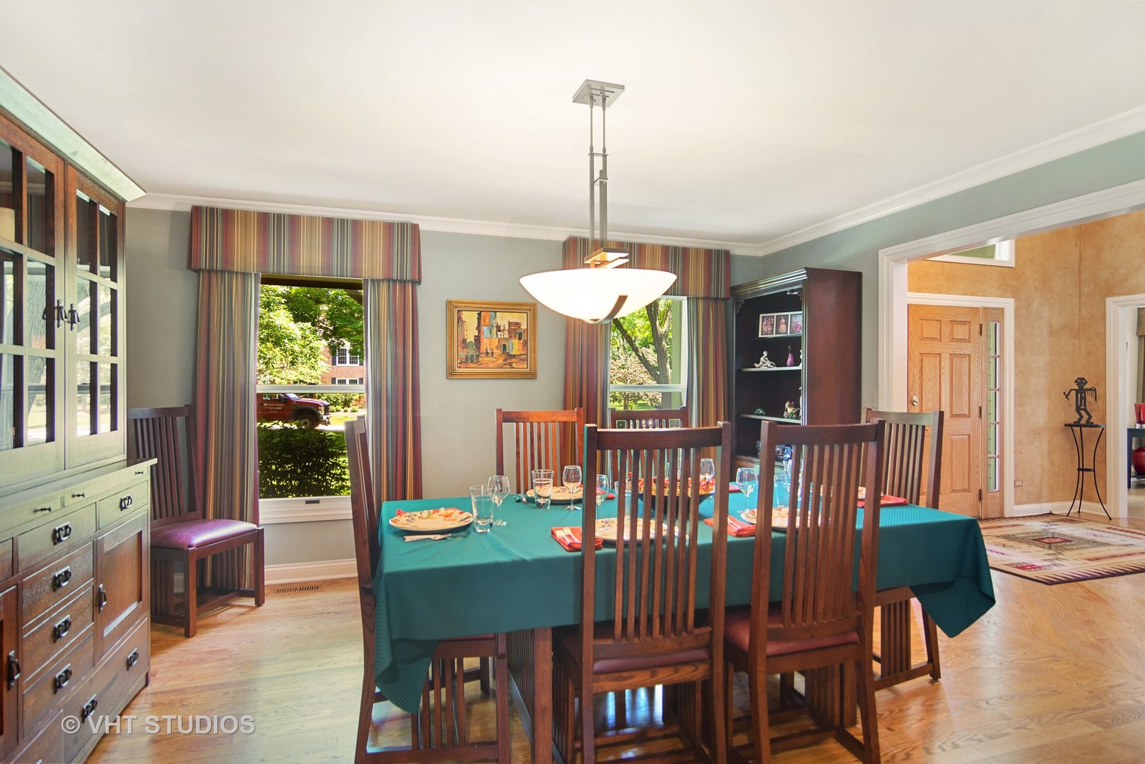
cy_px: 382
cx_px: 572
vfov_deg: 67.4
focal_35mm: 18
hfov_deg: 90.0
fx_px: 572
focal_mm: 12
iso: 200
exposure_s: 1/4
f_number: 8
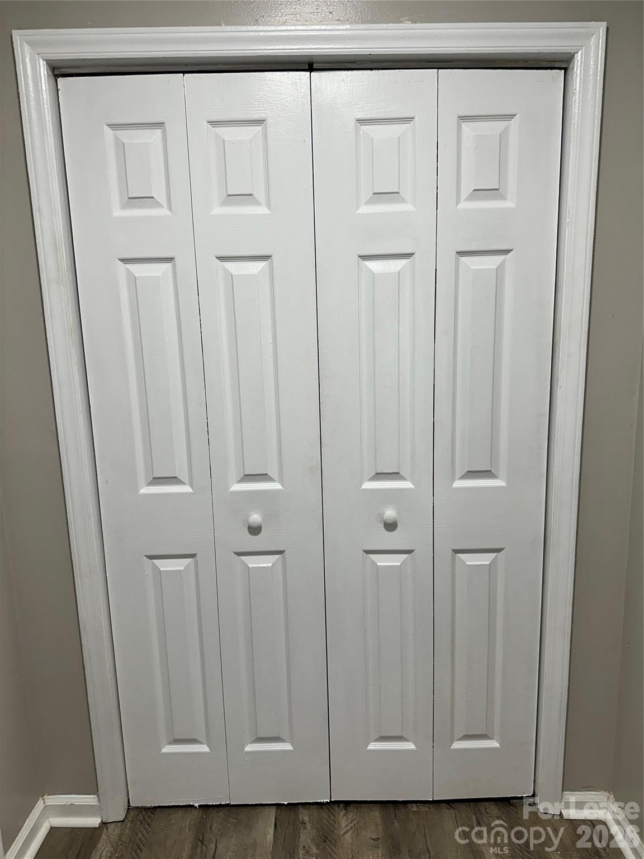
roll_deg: +0.7
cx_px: 322
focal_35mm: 24
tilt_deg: -11.8
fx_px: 595
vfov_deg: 71.6
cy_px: 430
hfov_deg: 56.8
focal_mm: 6.86
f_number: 1.78
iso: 100
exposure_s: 1/120
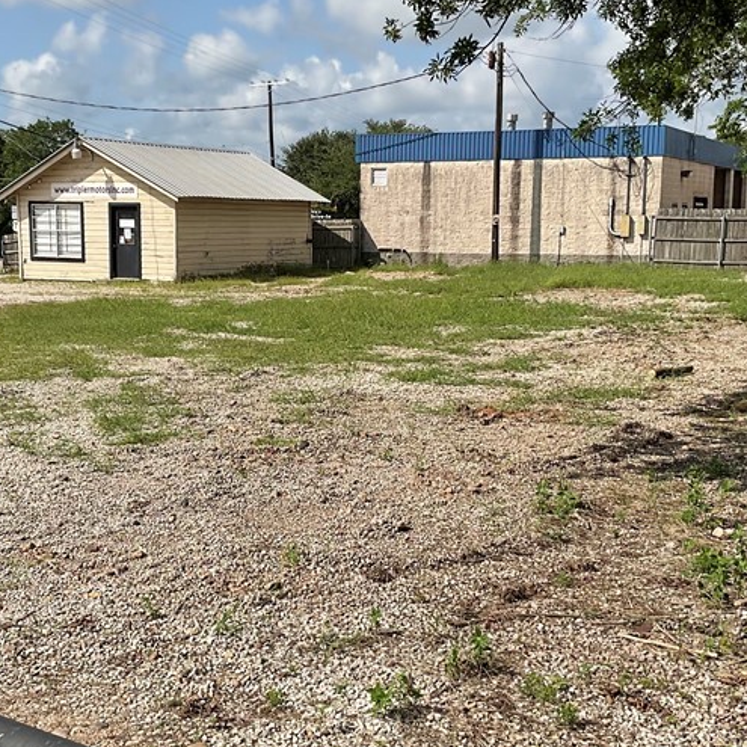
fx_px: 1294
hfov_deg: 32.2
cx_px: 318
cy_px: 407
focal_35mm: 53
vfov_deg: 32.2
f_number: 1.8
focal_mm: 3
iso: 16
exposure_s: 1/2538
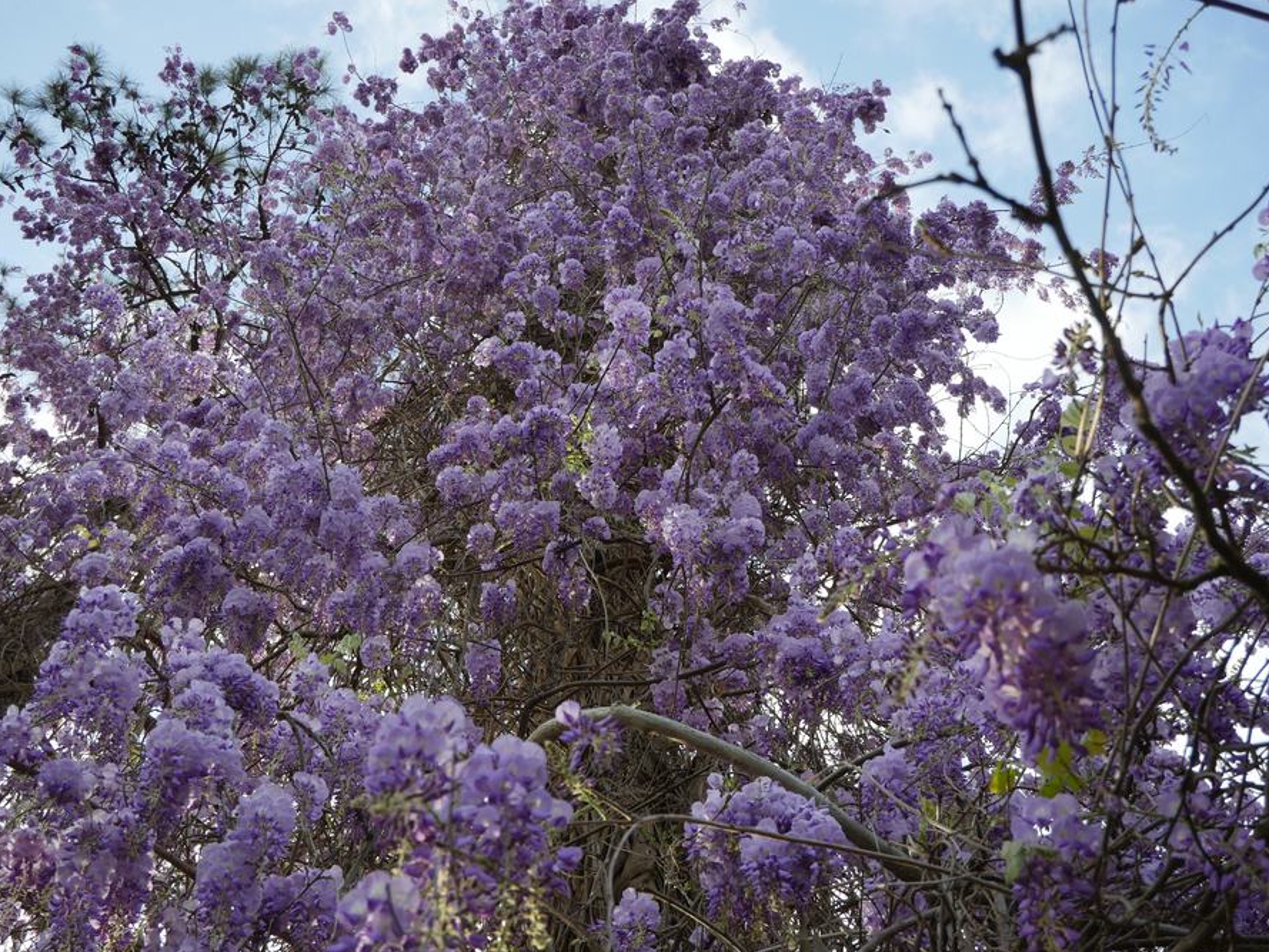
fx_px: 1540
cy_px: 475
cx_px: 613
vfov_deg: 34.4
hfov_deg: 44.8
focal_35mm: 42
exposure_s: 1/160
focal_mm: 20
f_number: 5.6
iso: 200
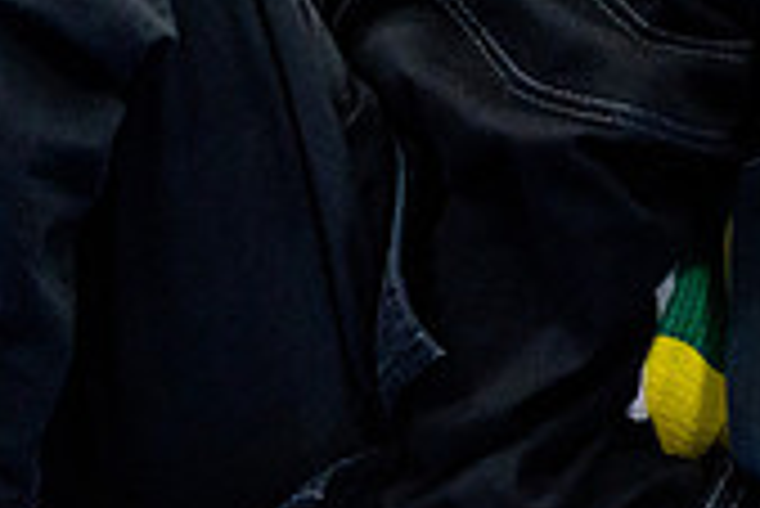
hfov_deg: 3.4
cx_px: 1250
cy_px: 214
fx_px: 12931
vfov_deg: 2.3
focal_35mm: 612
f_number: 2.8
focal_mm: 178
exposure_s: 1/500
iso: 4000
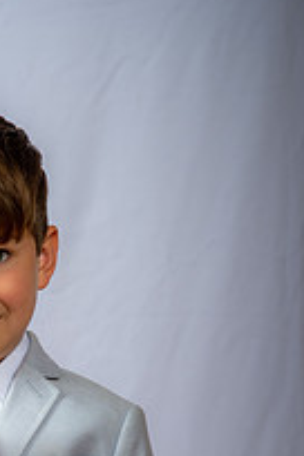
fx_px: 1951
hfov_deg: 8.8
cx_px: -23
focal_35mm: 154
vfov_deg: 13.2
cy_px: 434
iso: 250
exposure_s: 1/200
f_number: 6.3
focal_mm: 70
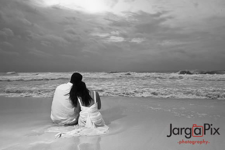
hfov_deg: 63.7
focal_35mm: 29
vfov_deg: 44.9
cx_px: 112
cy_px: 75
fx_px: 181
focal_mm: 29
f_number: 16
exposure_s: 1/250
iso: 400
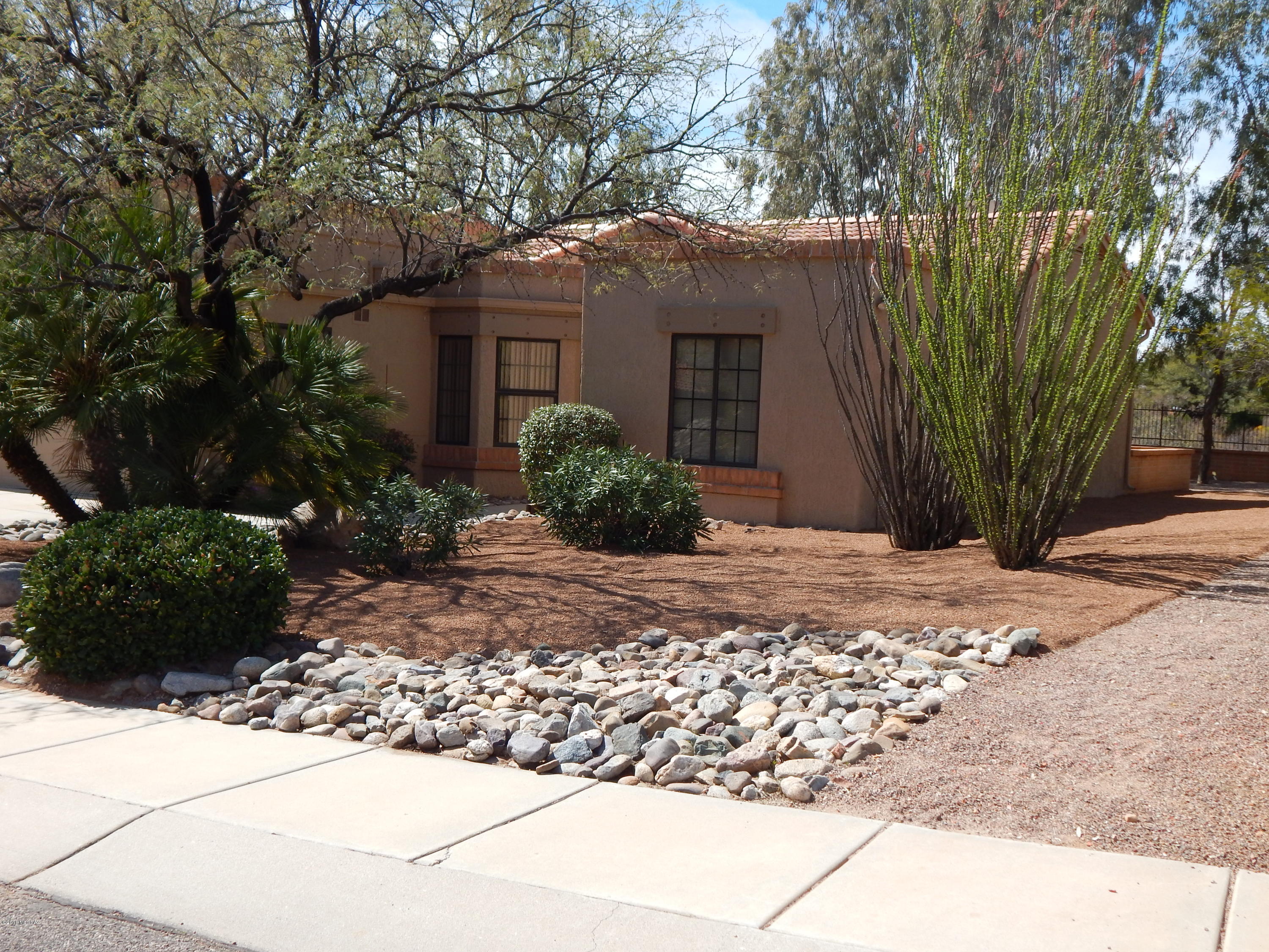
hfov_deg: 43.9
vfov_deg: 33.6
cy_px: 476
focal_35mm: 43
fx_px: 1576
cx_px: 634
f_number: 3.6
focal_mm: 7.7
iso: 125
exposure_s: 1/1000
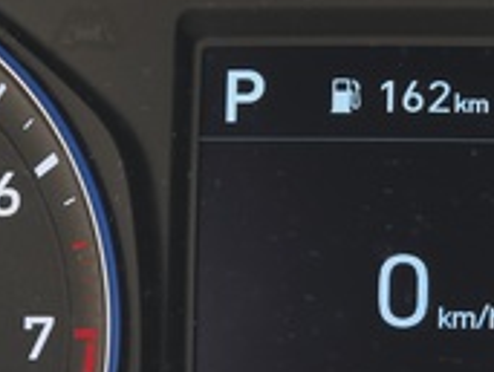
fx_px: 2417
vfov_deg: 8.8
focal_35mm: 169
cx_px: 376
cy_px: 264
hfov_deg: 11.6
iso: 64
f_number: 2.4
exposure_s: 1/66
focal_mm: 7
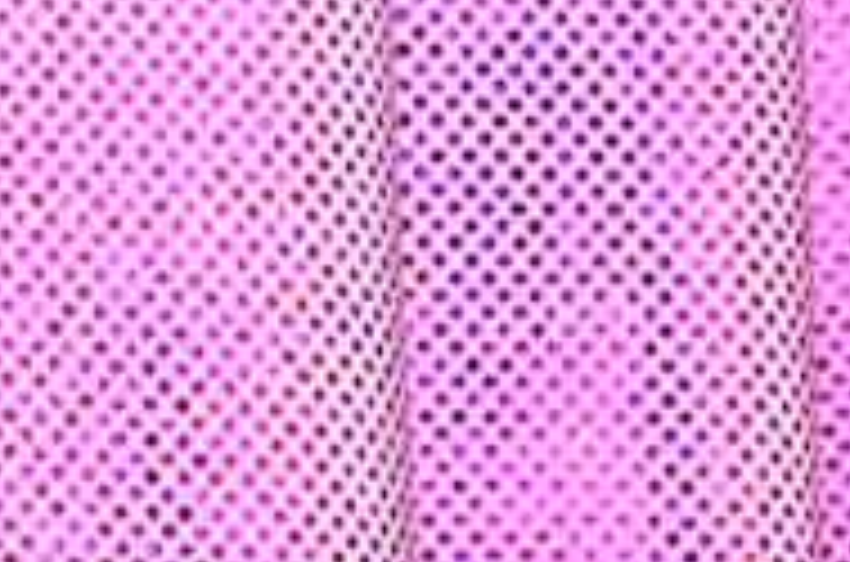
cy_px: 438
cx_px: 148
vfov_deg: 6.0
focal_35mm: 229
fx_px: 5393
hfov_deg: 9.0
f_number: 11
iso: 400
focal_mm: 48
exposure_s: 1/800
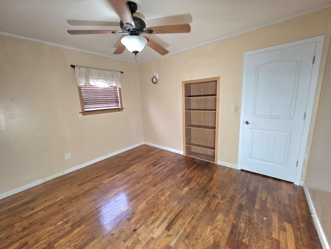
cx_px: 166
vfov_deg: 89.9
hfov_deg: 106.2
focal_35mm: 13
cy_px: 124
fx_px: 124
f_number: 1.9
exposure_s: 1/120
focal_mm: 2.2
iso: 200
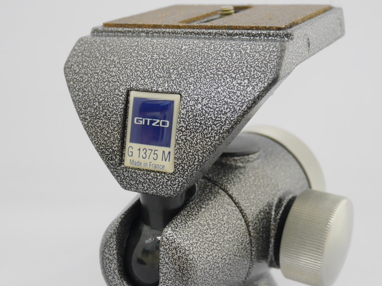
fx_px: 596
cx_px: 178
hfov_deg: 35.5
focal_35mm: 54
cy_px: 176
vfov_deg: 26.9
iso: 500
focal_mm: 15
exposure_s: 1/60
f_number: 3.8
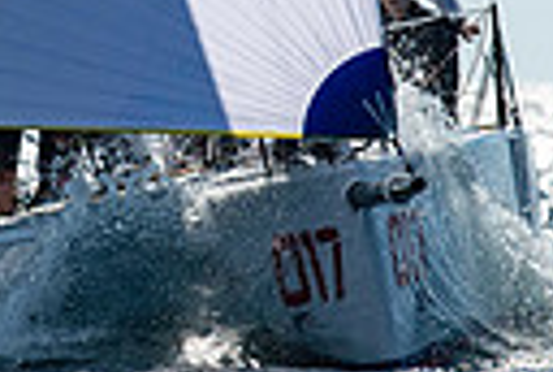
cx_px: 72
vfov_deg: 0.6
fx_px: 34197
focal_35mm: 2221
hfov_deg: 0.9
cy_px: -65
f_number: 5
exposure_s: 1/6400
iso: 320
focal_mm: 300
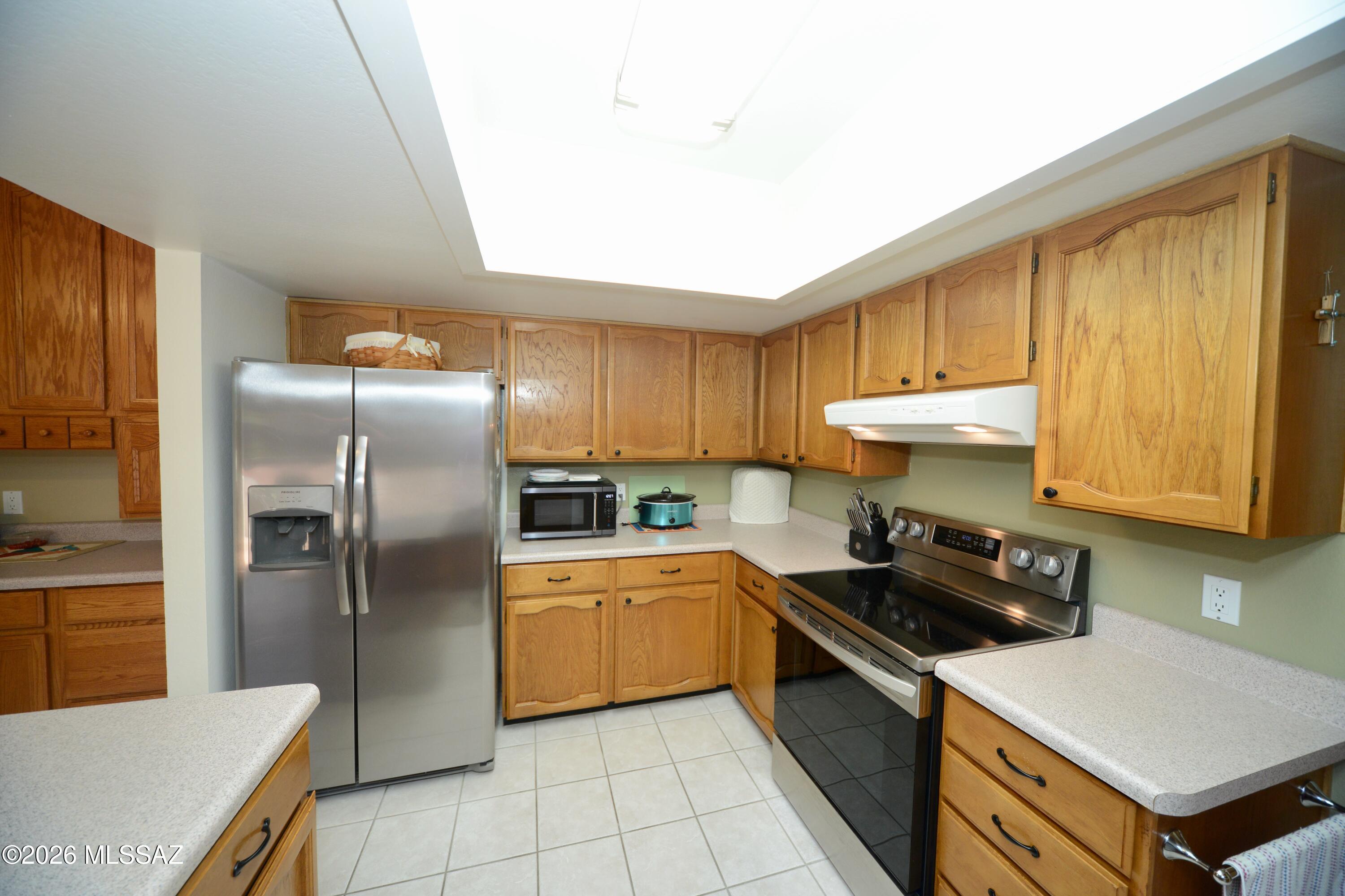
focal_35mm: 12
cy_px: 448
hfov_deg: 112.6
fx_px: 448
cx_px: 672
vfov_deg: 90.0
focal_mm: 12
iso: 800
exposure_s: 1/60
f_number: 7.1
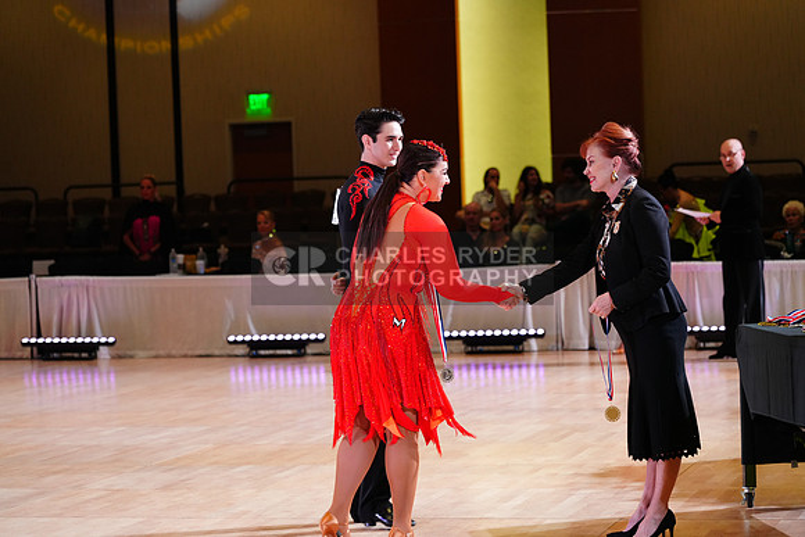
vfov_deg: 13.0
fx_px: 2348
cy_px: 268
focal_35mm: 105
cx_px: 402
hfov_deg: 19.5
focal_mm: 105
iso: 2000
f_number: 4
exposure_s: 1/125
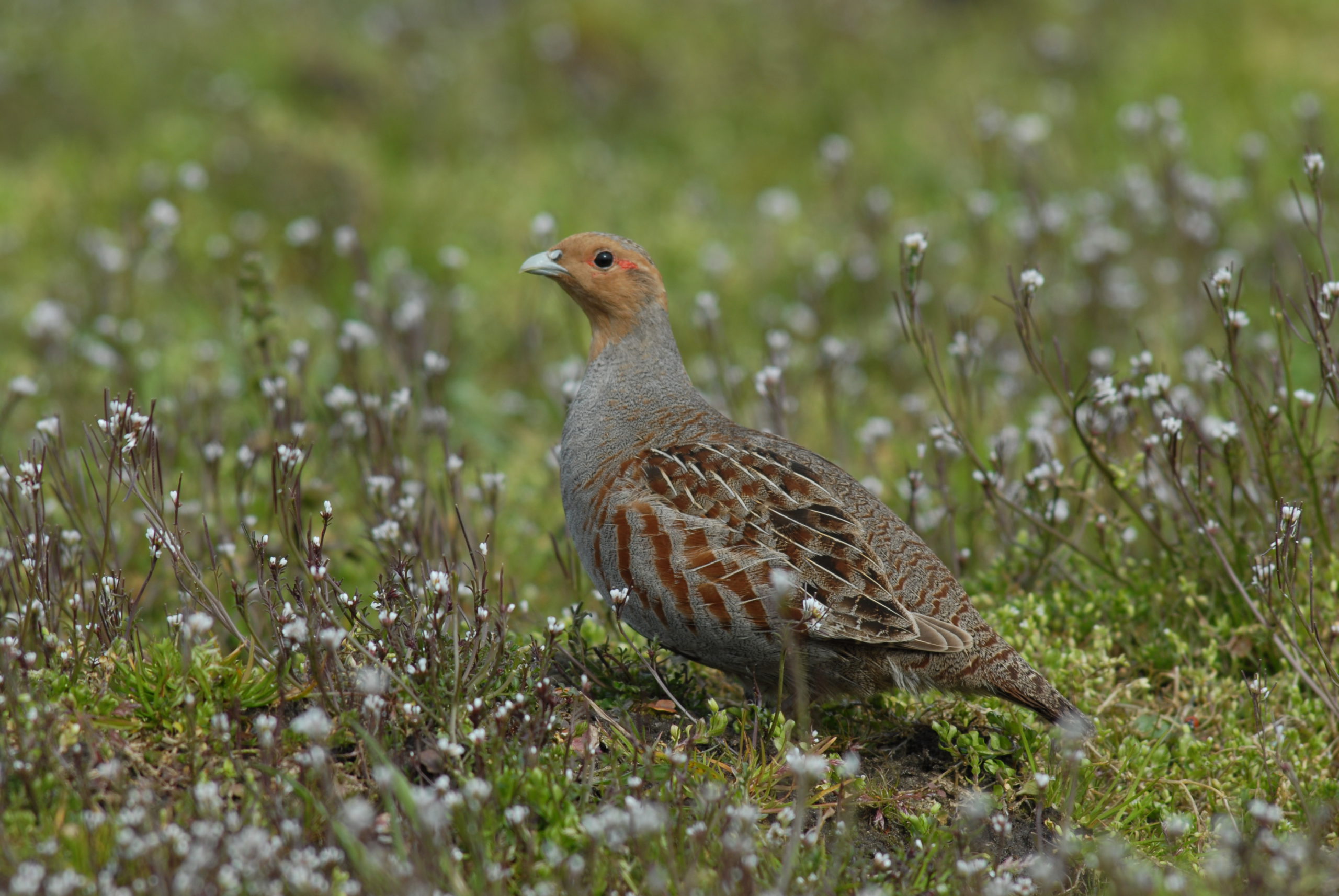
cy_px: 448
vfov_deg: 1.8
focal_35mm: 750
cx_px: 670
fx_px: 27931
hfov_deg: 2.7
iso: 100
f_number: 5.6
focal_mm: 500
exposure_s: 1/250
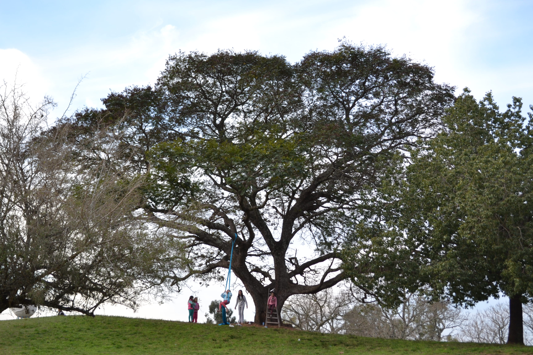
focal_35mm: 52
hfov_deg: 37.9
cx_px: 266
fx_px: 777
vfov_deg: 25.8
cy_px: 178
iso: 180
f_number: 5.6
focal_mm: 35
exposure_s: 1/125
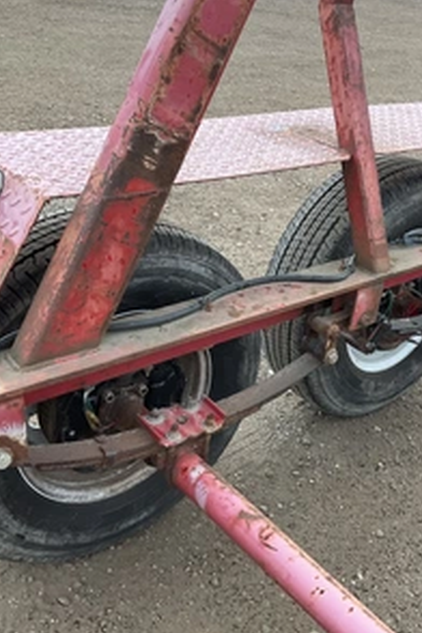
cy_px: 321
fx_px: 721
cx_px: 310
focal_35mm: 41
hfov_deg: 32.1
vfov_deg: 47.4
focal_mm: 3
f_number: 1.8
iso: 64
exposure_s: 1/122
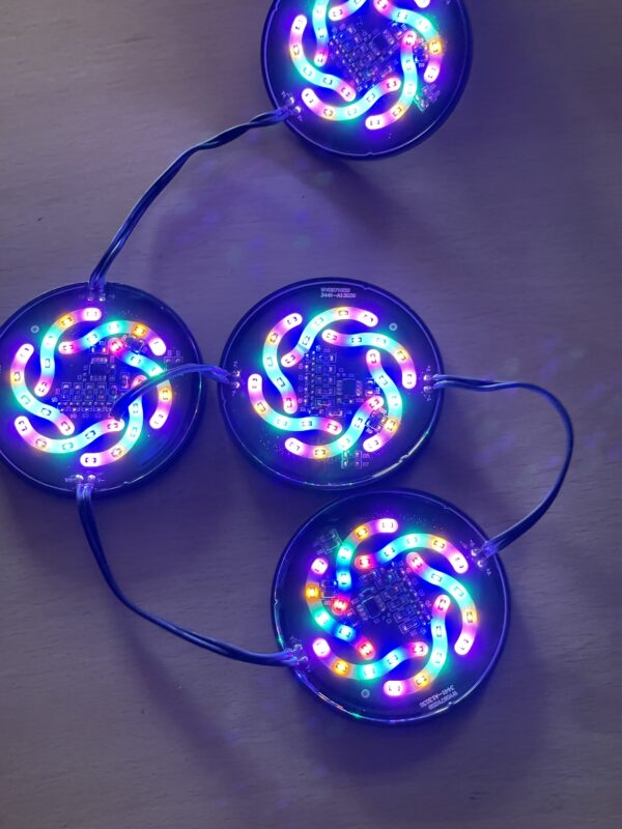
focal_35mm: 52
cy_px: 414
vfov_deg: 36.8
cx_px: 311
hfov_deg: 28.0
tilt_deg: -71.8
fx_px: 1246
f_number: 2
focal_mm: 6
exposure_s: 1/99
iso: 125
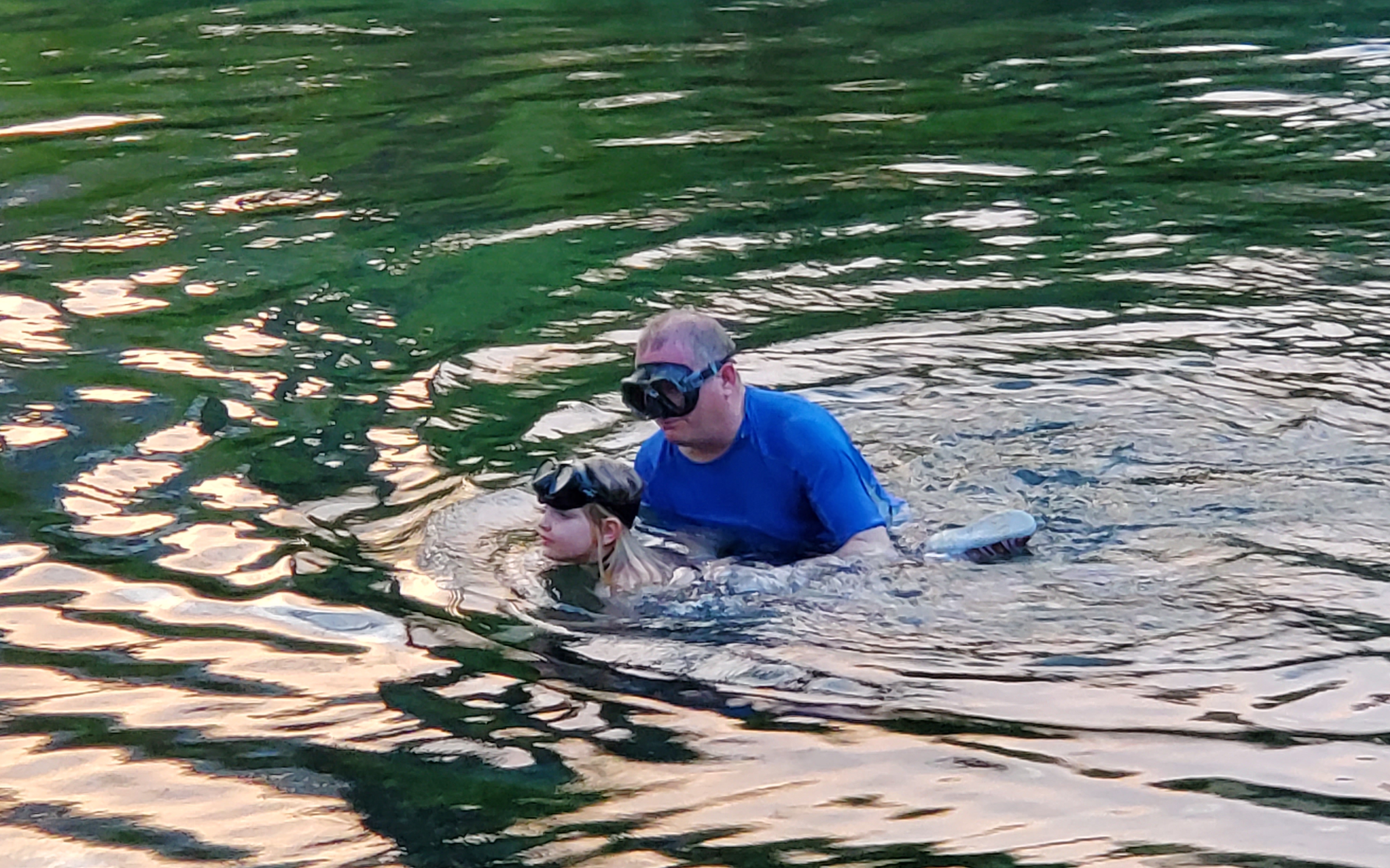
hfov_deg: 36.3
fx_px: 2121
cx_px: 691
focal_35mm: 56
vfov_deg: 23.1
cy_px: 452
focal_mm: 6
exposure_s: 1/29
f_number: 2.4
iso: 80
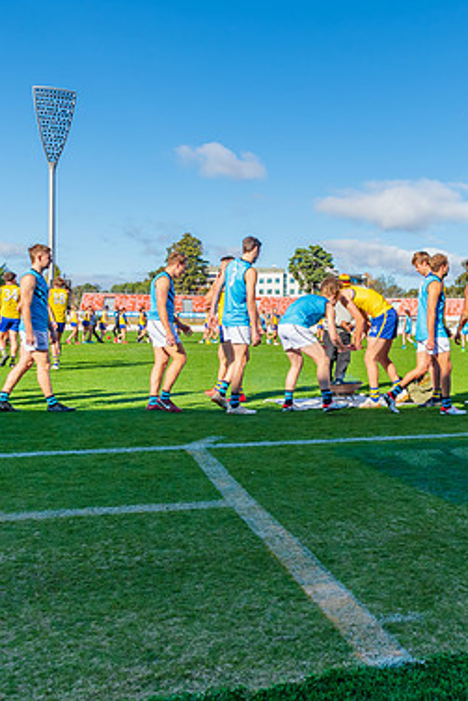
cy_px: 342
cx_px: 347
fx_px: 740
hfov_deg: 34.4
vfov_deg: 50.7
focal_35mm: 38
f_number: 8
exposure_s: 1/400
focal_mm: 16
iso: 200
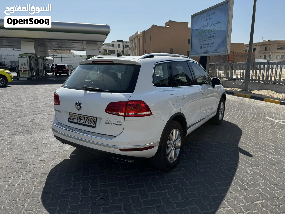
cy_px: 107
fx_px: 198
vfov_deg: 56.8
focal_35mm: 24
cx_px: 142
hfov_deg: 71.6
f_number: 1.78
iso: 80
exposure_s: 1/3597
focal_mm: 6.76
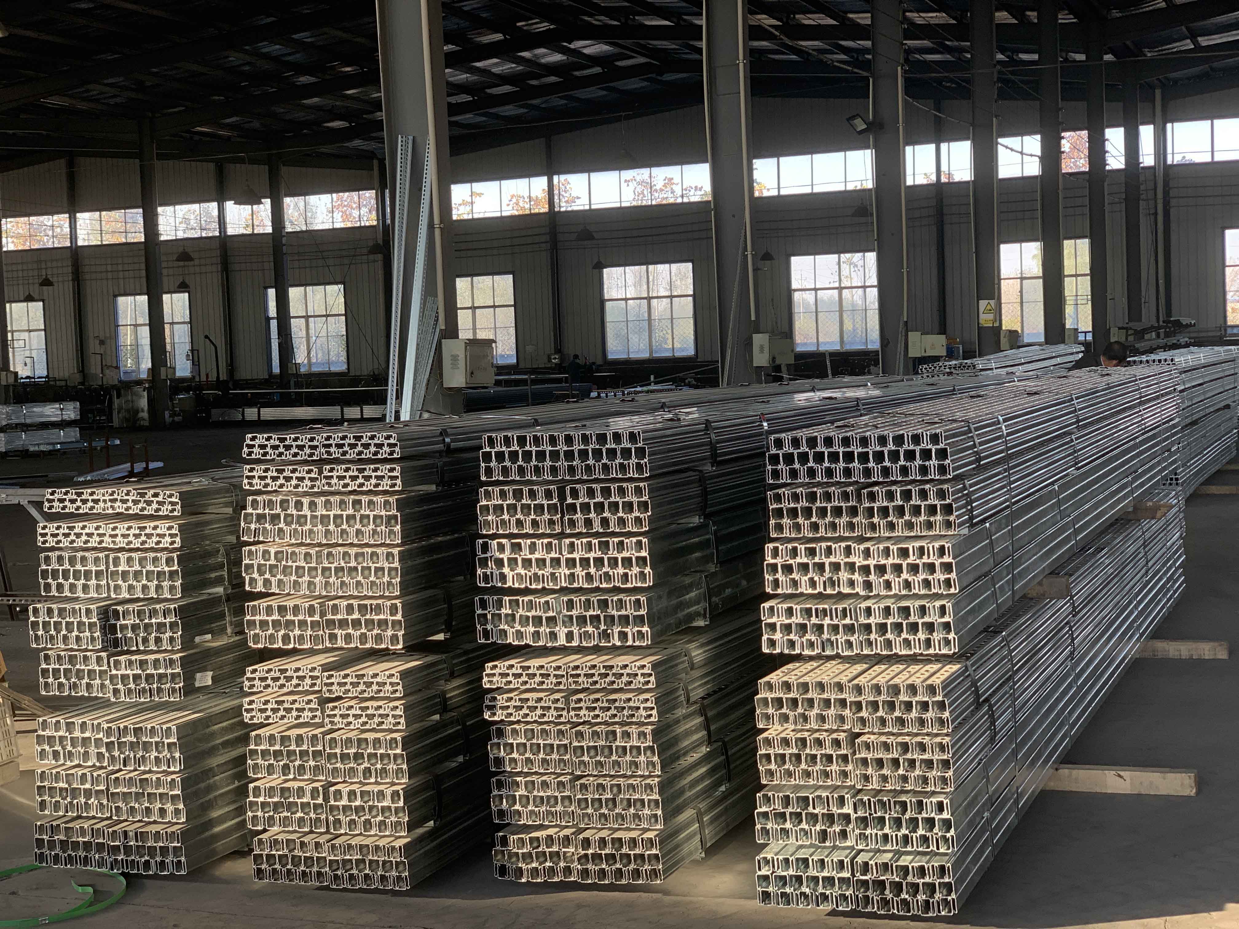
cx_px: 620
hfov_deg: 36.8
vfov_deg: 28.0
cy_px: 464
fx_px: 1861
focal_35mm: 52
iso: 50
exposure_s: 1/122
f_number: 2.4
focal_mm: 6
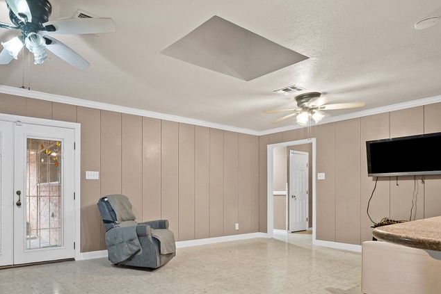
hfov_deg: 75.5
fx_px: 267
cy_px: 187
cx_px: 133
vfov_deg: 56.9
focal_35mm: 22
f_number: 3.5
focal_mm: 9
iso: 1600
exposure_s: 1/6
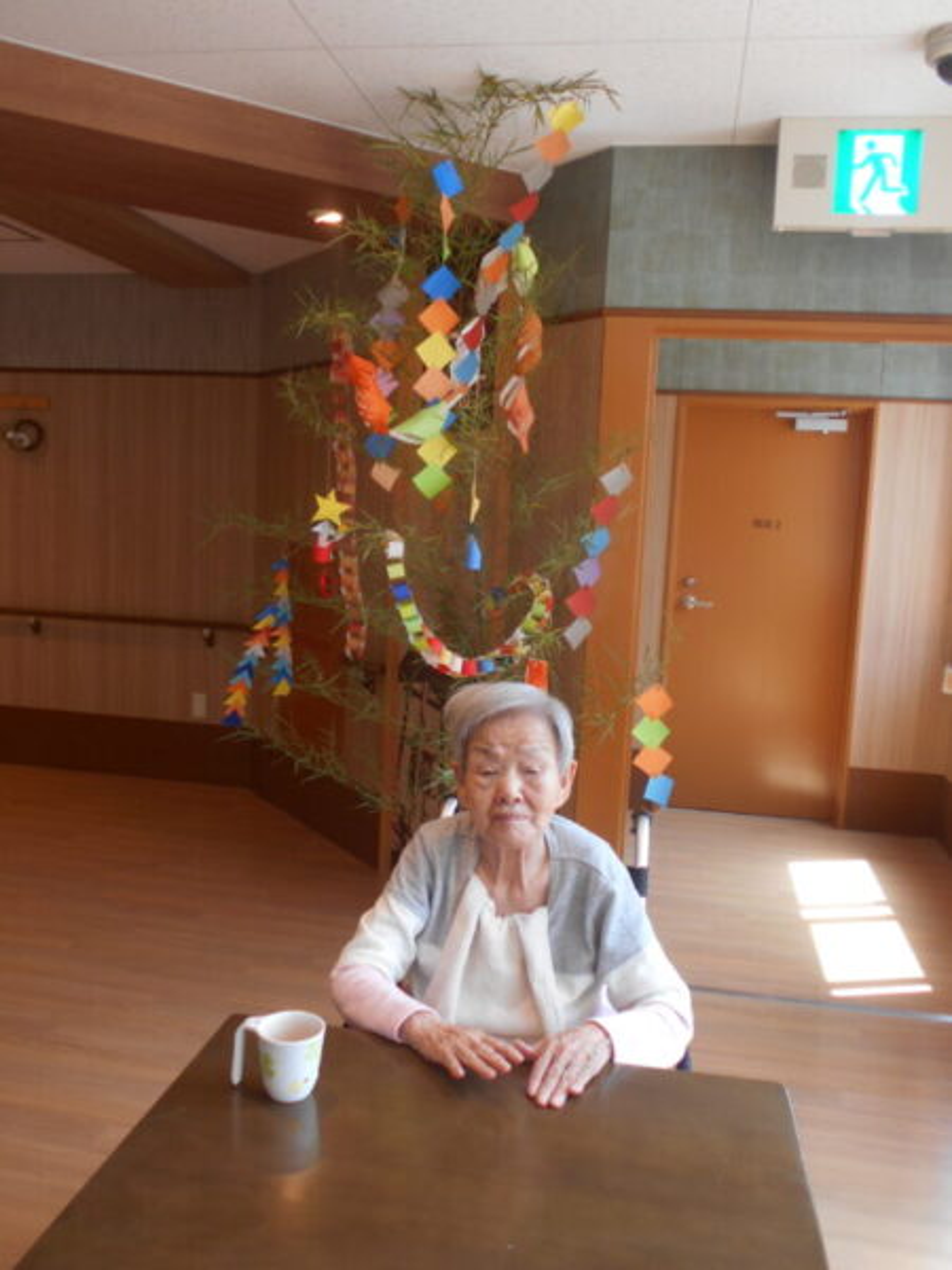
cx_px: 476
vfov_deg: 60.0
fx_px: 1100
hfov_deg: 46.8
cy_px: 635
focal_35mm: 30
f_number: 3.4
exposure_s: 1/40
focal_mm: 5.1
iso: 80
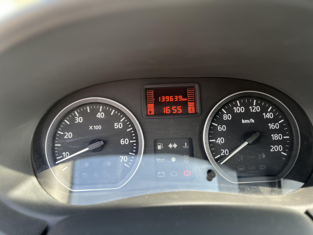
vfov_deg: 53.1
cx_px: 156
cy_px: 118
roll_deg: +2.7
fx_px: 235
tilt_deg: -23.5
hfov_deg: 67.3
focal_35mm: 26
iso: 64
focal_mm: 5.7
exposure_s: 1/121
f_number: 1.5
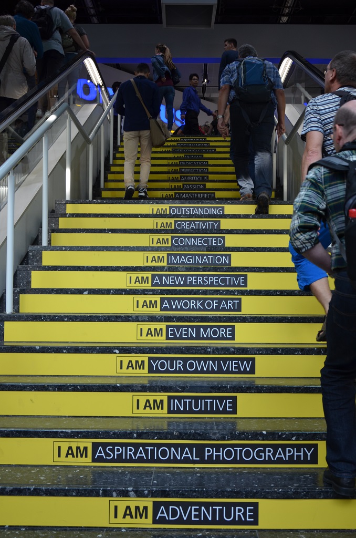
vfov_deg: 51.4
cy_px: 269
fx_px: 559
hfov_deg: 35.3
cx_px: 178
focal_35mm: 38
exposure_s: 1/125
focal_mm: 25
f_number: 5.6
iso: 400
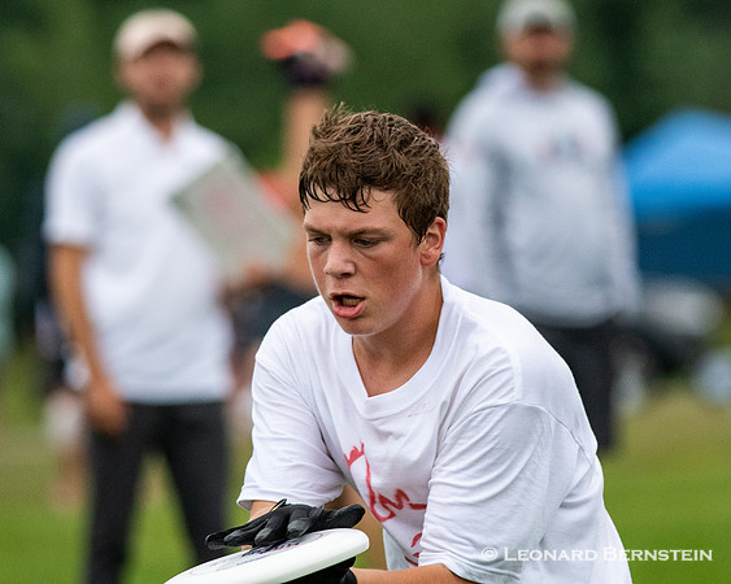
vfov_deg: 2.1
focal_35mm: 753
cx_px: 430
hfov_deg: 2.6
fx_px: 16277
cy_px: 150
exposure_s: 1/2000
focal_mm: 300
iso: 1600
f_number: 5
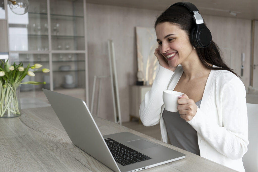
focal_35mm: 35
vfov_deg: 37.9
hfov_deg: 54.4
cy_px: 86
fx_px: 251
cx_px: 129
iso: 400
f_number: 3.5
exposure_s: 1/160
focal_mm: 35
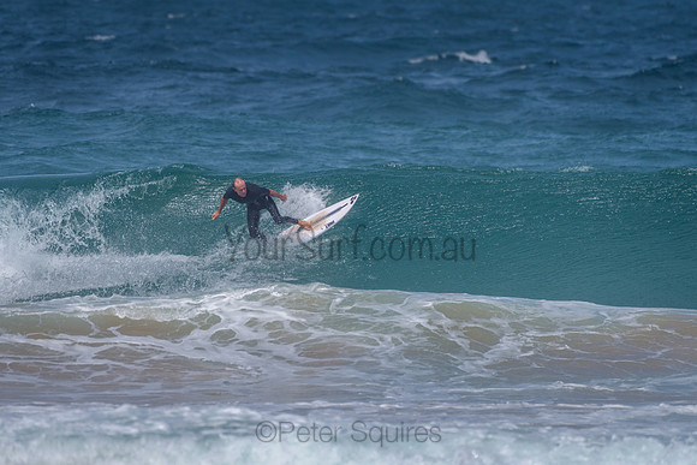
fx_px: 11877
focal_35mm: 613
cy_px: 195
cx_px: 349
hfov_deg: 3.4
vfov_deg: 2.2
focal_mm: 500
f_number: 5.6
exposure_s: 1/2000
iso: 100
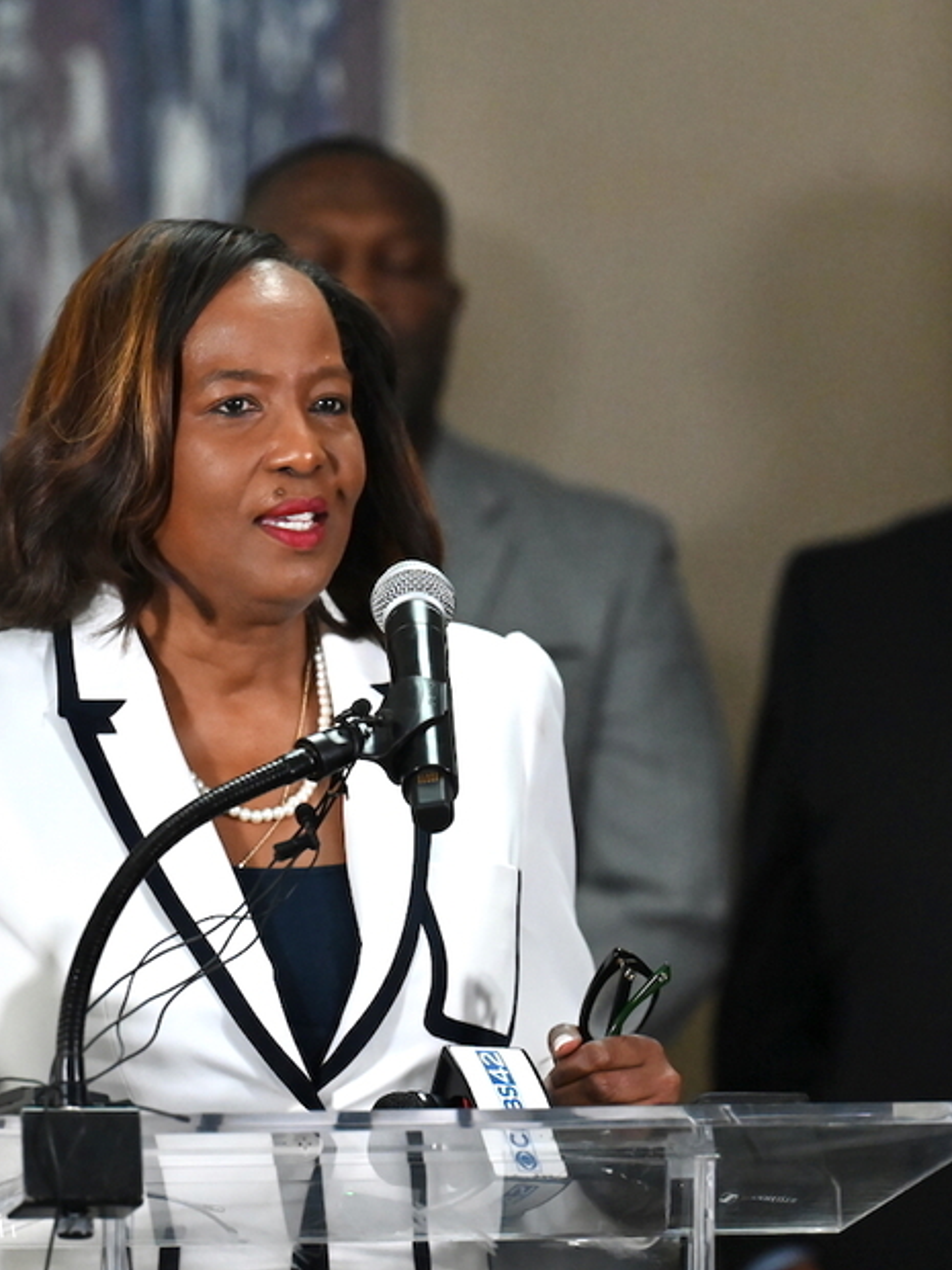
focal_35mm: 310
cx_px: 463
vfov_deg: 6.4
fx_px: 11367
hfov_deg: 4.8
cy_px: 664
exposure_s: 1/1250
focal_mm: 200
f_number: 4
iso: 8000
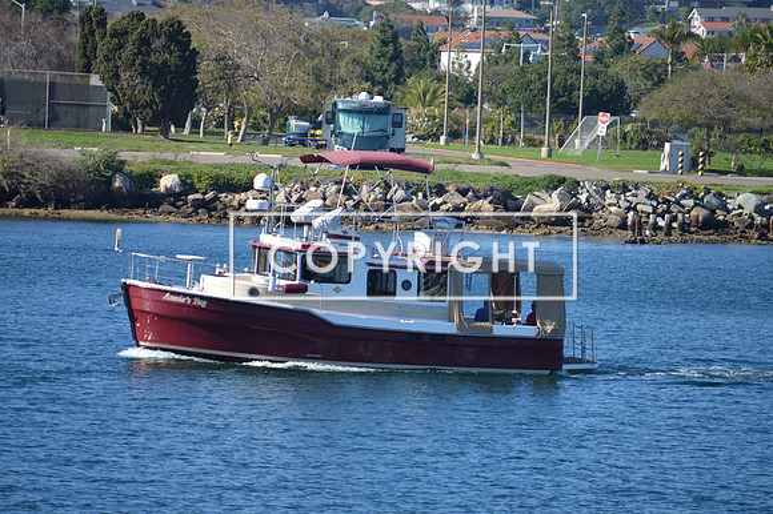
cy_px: 257
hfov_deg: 7.6
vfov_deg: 5.1
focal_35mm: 270
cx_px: 386
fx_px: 5794
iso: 100
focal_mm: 180
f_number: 5.6
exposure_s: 1/320
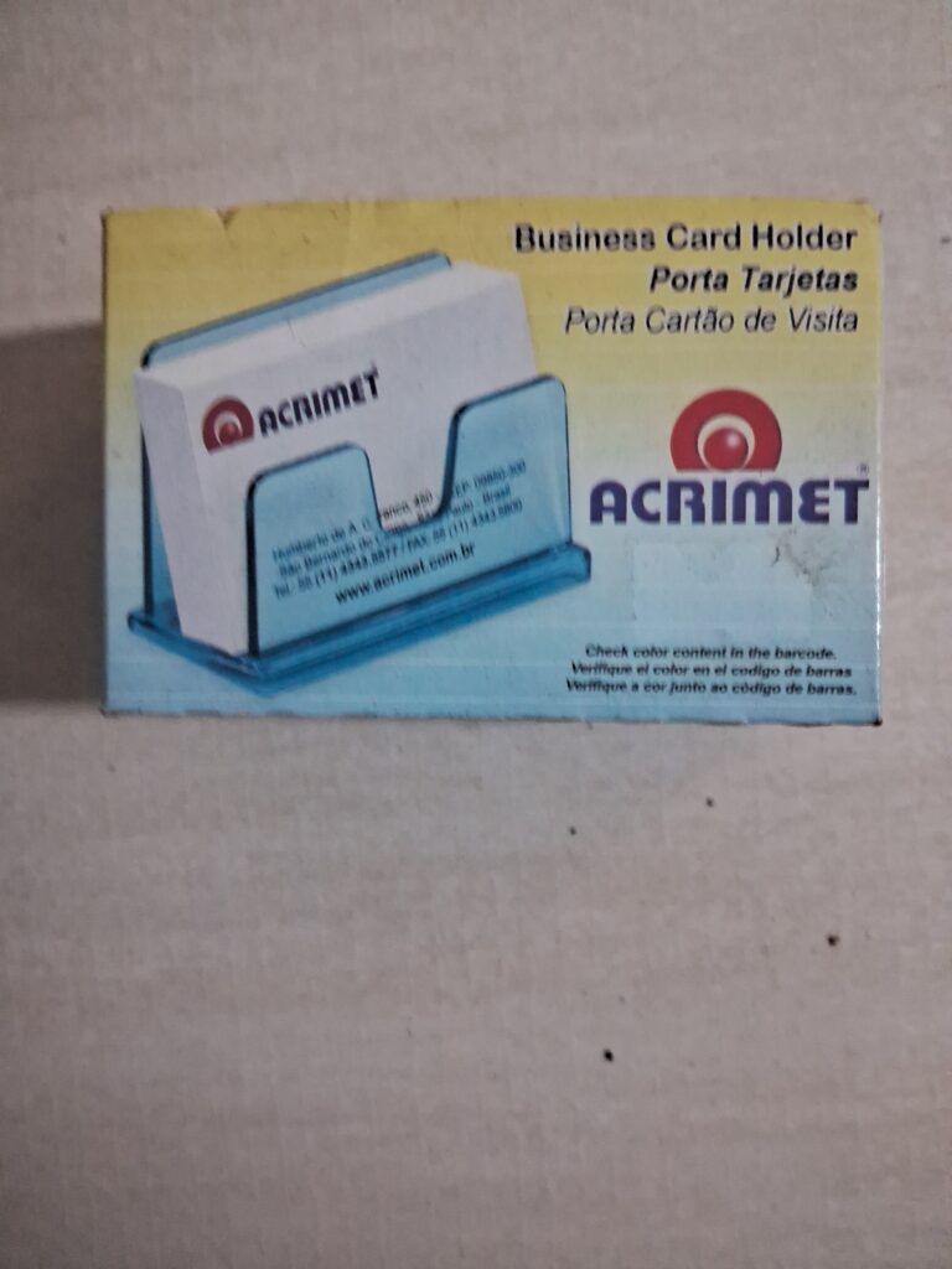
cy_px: 634
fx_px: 953
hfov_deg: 53.1
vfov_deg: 67.3
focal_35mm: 26
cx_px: 476
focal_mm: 3.98
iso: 640
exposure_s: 1/25
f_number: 1.8
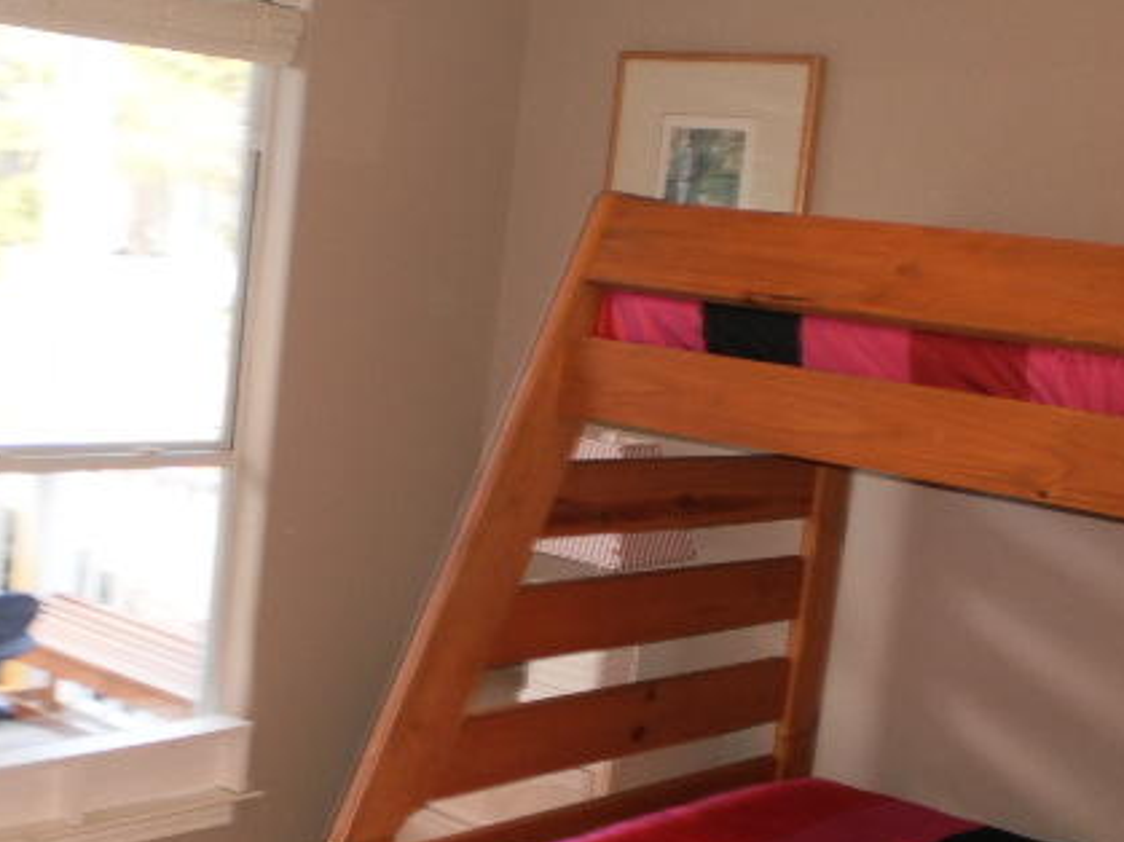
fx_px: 1785
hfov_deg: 34.8
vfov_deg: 26.5
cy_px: 448
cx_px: 451
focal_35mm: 55
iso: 125
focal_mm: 6.3
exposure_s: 1/30
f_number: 3.1
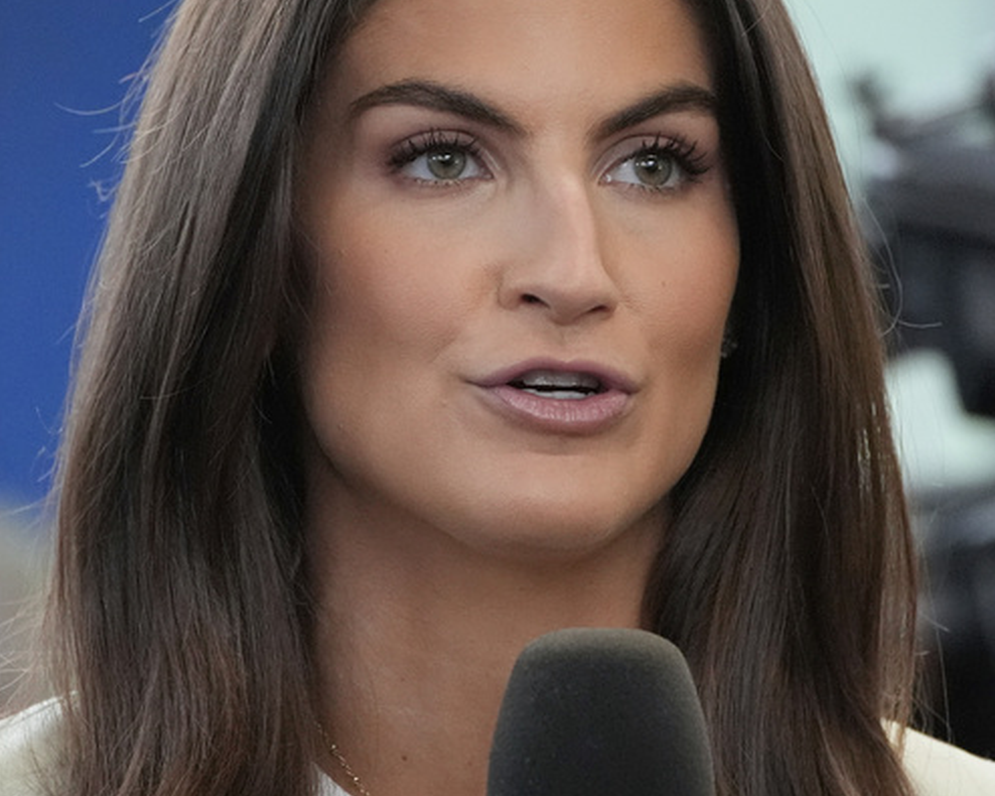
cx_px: 433
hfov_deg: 2.5
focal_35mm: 778
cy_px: 404
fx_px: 22906
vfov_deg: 2.0
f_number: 5.6
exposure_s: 1/400
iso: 6400
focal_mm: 400
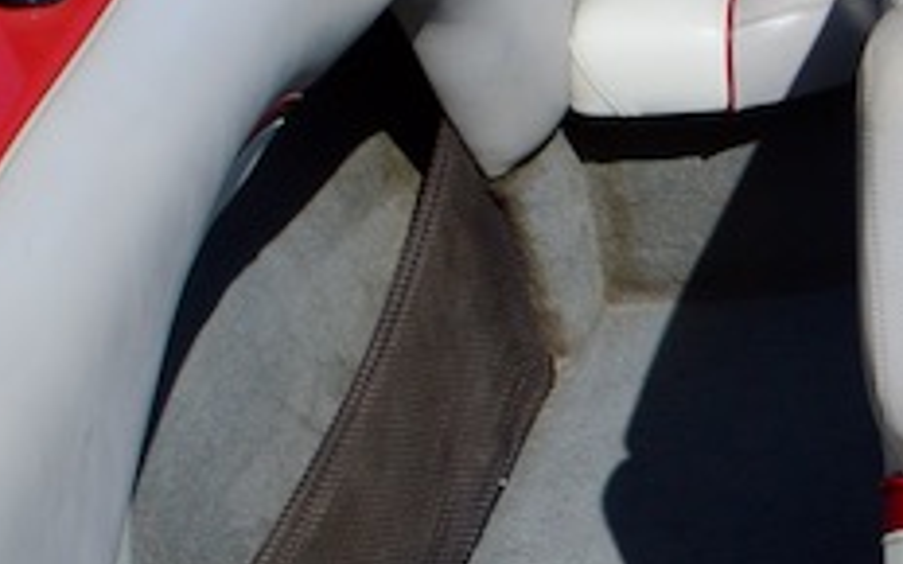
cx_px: 1557
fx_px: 3741
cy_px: 307
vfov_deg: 8.6
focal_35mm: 152
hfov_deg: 12.7
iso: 100
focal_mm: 18
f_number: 9
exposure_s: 1/320
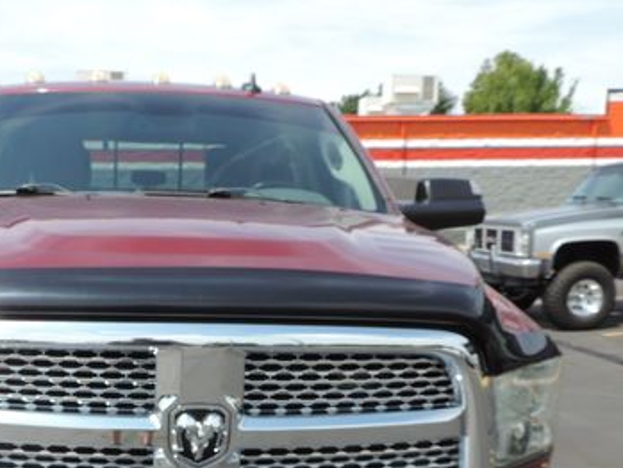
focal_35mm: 44
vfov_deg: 31.3
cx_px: 187
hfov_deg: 42.1
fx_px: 792
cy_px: 423
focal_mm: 4.3
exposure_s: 1/800
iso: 80
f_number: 3
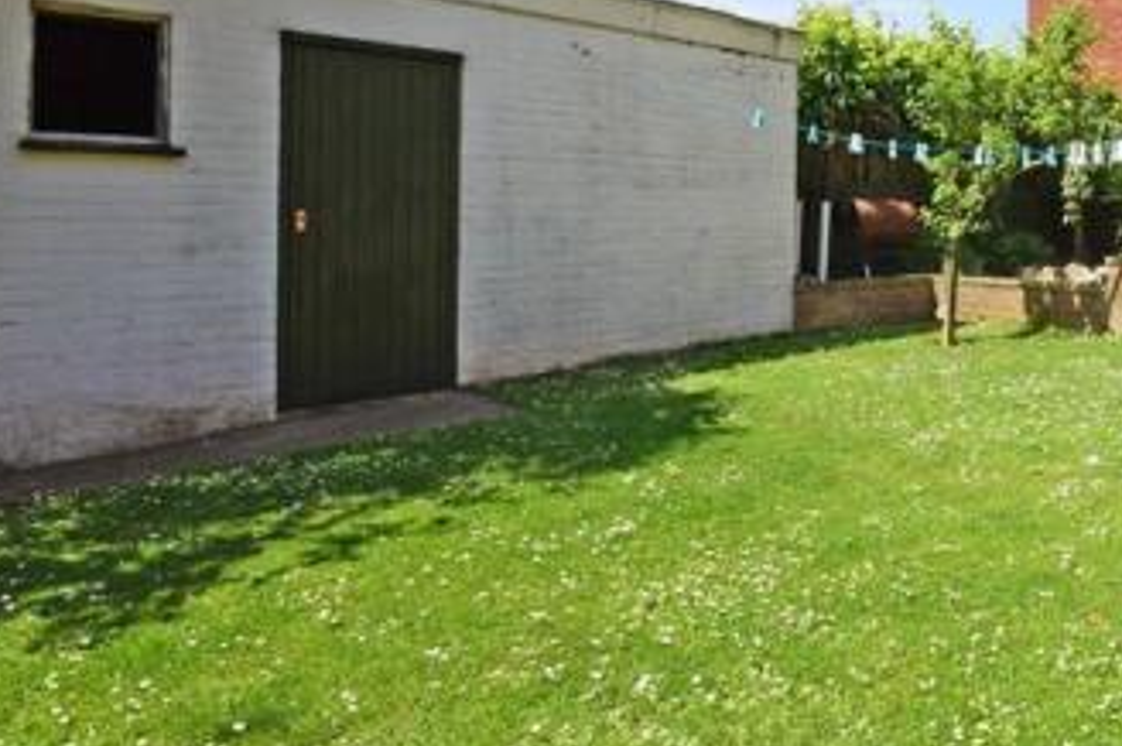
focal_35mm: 30
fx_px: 934
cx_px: 1043
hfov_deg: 53.0
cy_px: 190
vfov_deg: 42.2
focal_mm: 10
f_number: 22
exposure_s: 1/100
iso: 160
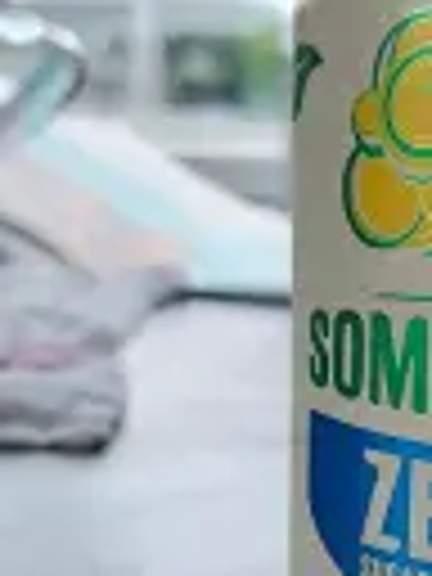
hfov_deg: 19.0
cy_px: 356
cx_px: 441
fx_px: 1248
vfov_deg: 25.9
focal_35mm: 75
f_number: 1.8
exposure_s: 1/50
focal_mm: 5.23
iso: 320
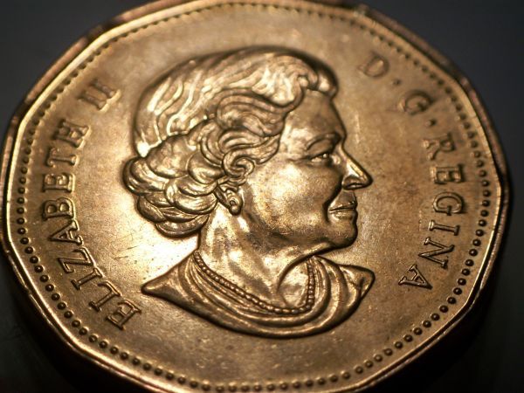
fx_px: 1060
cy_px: 196
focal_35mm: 70
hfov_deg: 27.8
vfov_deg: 21.0
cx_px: 262
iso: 69
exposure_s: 1/100
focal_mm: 11.6
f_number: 3.8
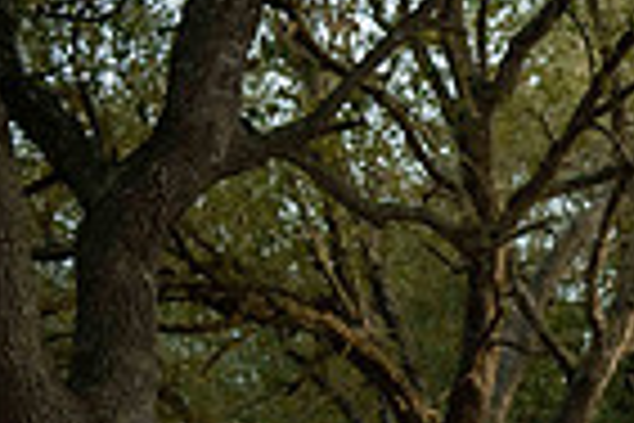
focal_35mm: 144
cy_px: 821
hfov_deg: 13.4
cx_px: 953
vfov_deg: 9.0
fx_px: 2536
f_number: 3.2
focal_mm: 35
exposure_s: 1/200
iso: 250
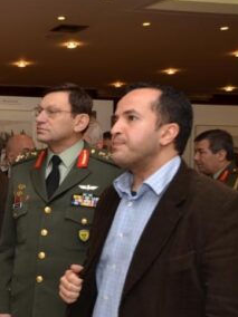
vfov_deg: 26.6
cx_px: -76
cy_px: 201
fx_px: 669
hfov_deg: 18.7
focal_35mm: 73
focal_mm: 24
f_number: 5
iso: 250
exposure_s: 1/60
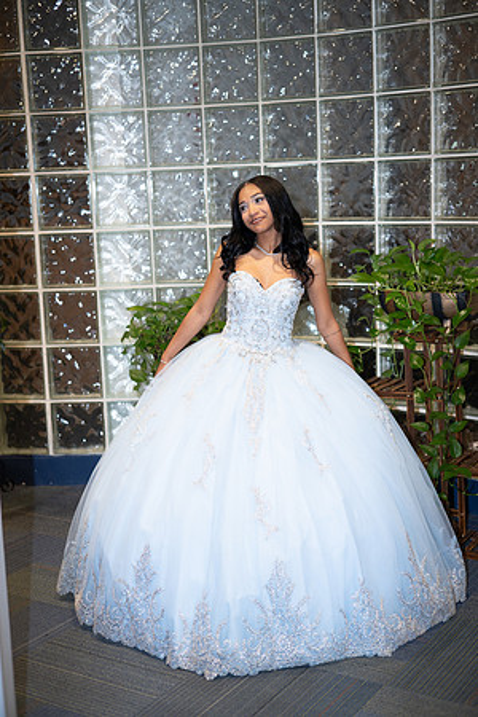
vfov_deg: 38.2
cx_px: 239
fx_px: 1036
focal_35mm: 52
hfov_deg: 26.0
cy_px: 358
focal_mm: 50
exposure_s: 1/160
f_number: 2
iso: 640
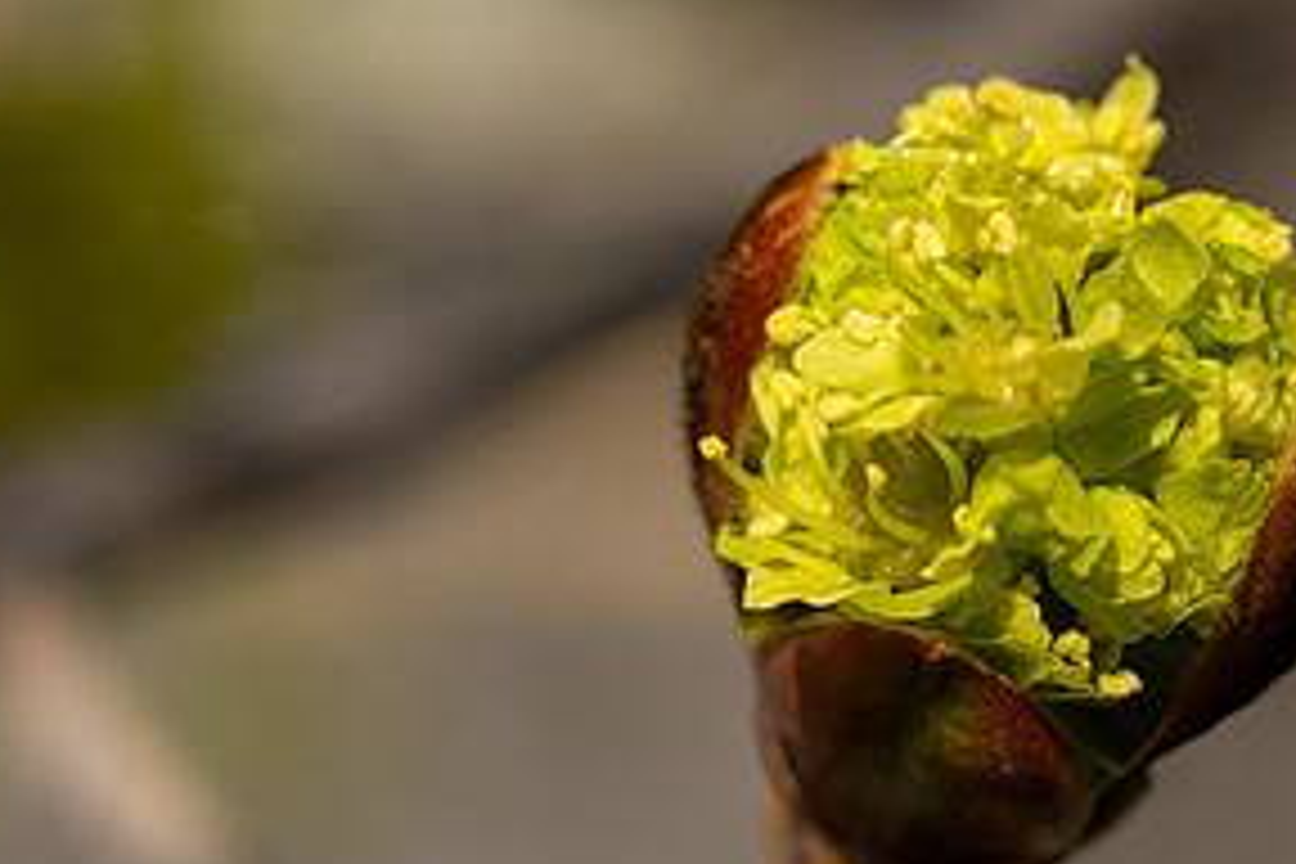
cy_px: 538
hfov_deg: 16.9
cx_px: 378
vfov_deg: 11.3
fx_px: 4356
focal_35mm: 121
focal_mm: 60
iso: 250
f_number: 10
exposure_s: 1/640
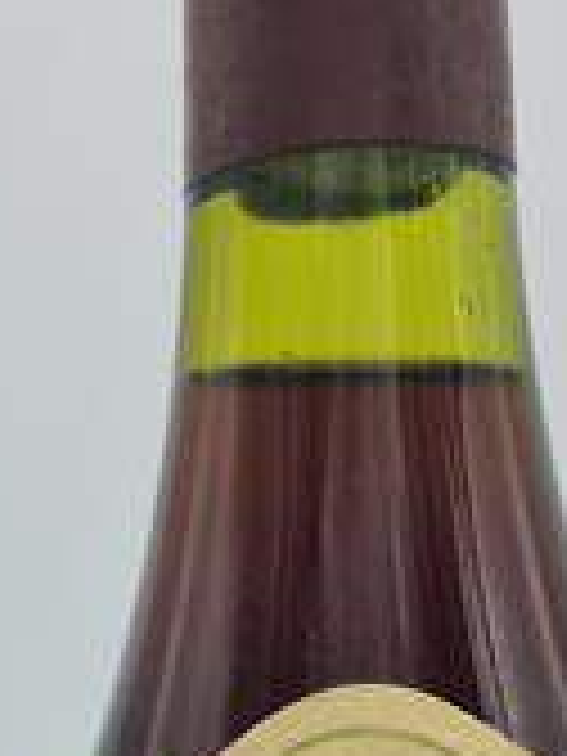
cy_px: 1251
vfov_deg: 14.9
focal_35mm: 119
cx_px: 284
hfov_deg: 12.5
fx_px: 2599
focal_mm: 7
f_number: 1.8
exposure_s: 1/367
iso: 50
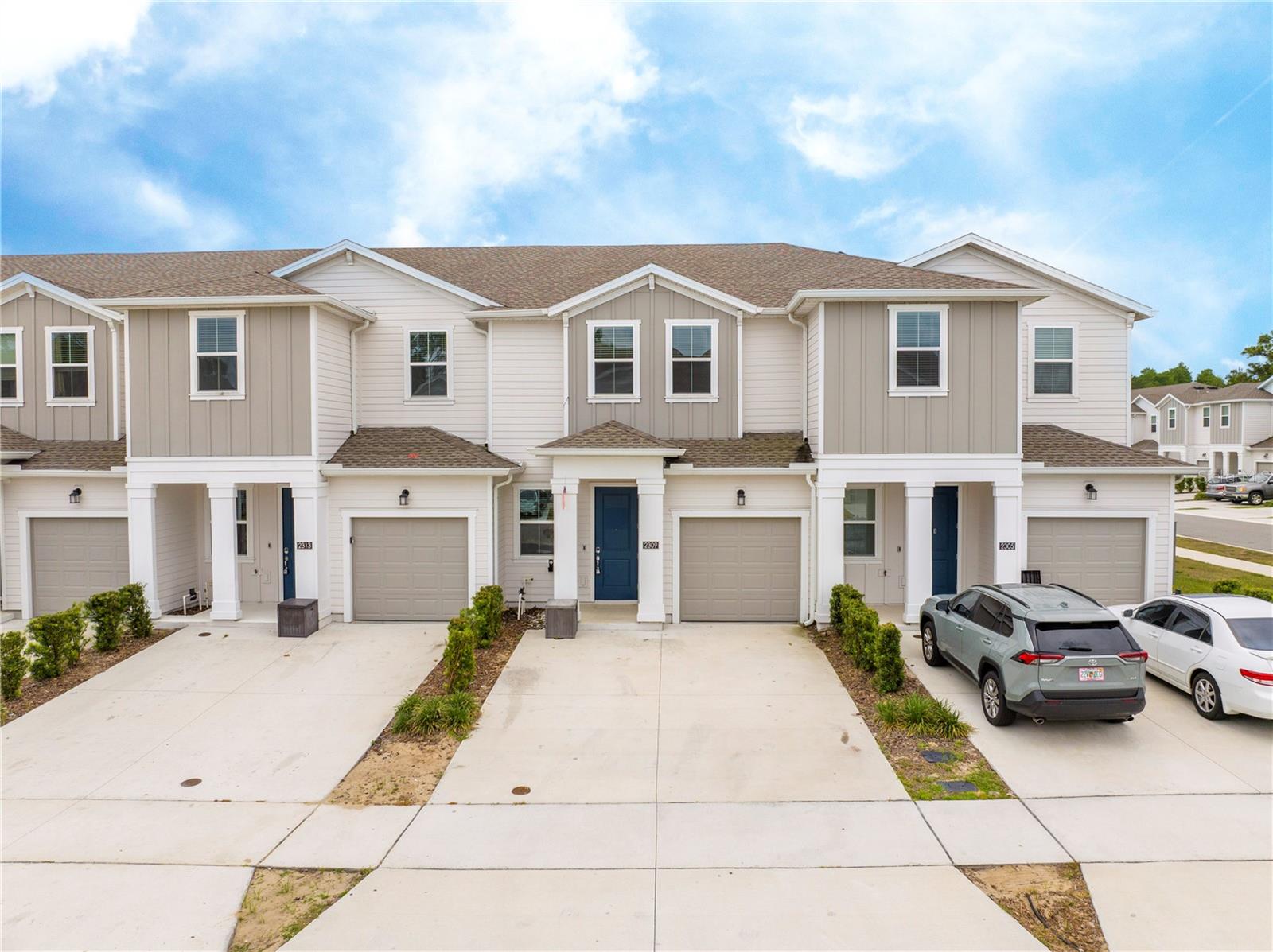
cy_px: 476
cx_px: 636
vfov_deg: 56.7
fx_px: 882
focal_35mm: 24
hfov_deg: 71.6
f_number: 2.8
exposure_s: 1/2500
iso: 160
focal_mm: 12.29
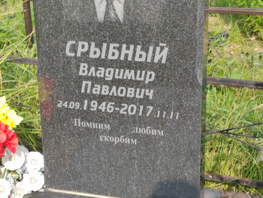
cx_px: 132
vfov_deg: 17.4
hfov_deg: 23.0
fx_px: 646
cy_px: 99
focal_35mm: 85
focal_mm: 5.52
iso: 100
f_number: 1.9
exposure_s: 1/540
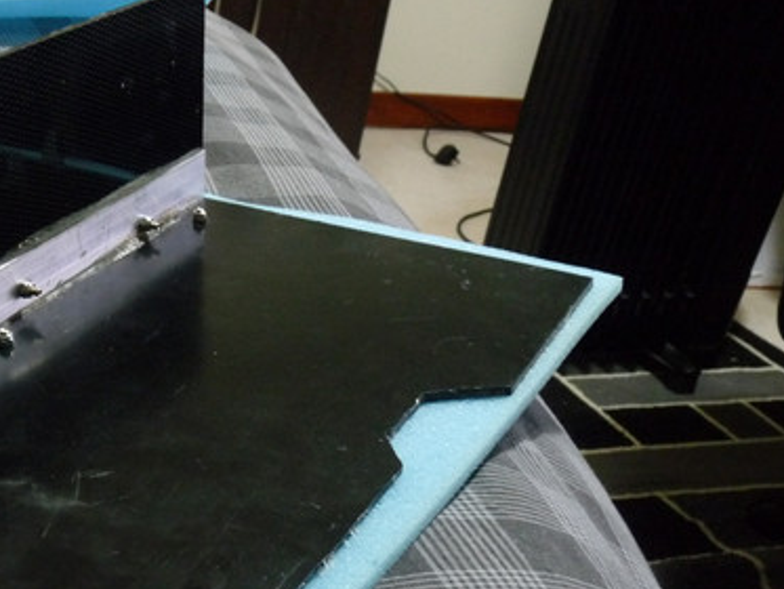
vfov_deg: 29.8
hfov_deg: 37.6
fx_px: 1087
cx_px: 116
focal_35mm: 48
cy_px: 433
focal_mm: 5
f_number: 3.6
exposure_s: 1/5
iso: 400
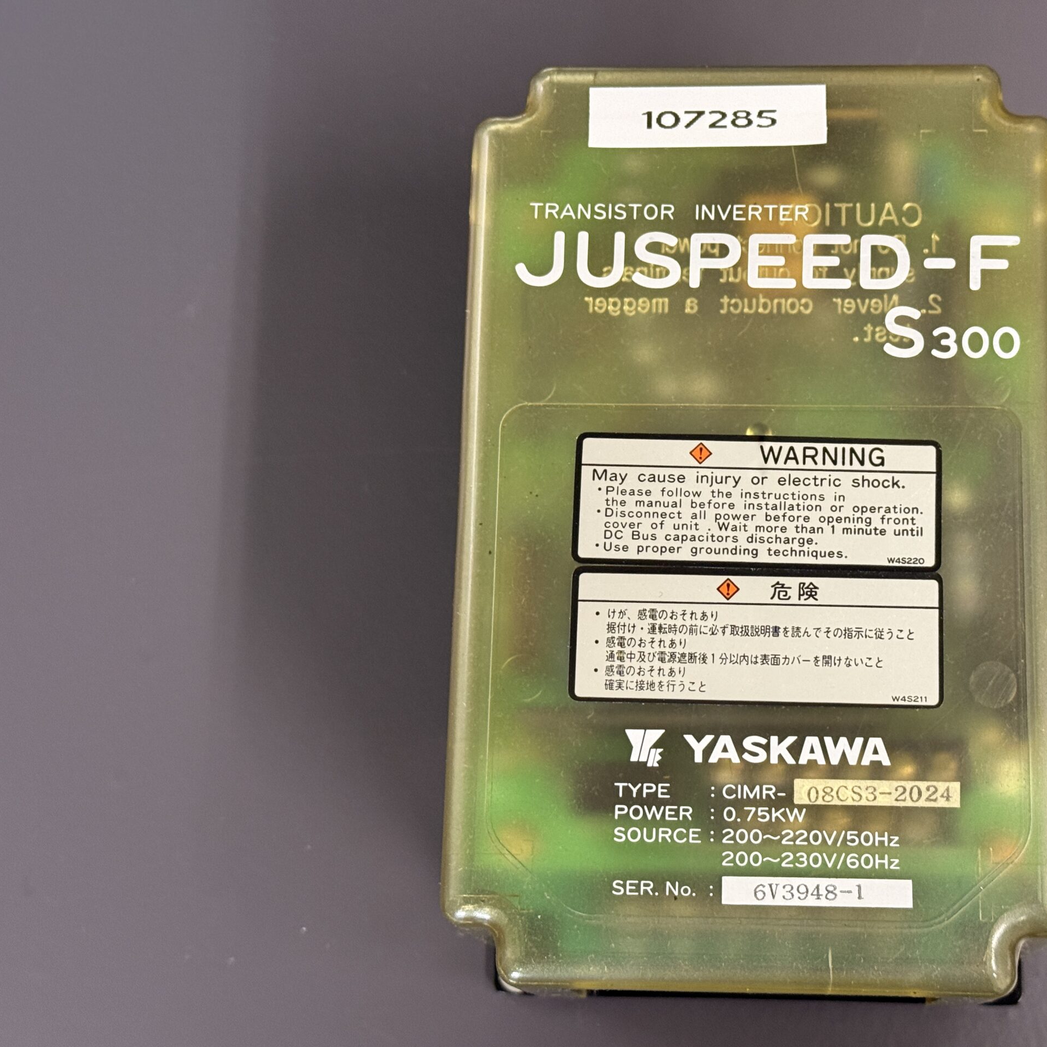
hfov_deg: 29.9
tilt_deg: -77.5
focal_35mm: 57
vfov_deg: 30.0
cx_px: 667
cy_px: 525
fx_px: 1951
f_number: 1.78
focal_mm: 6.76
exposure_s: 1/33
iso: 250
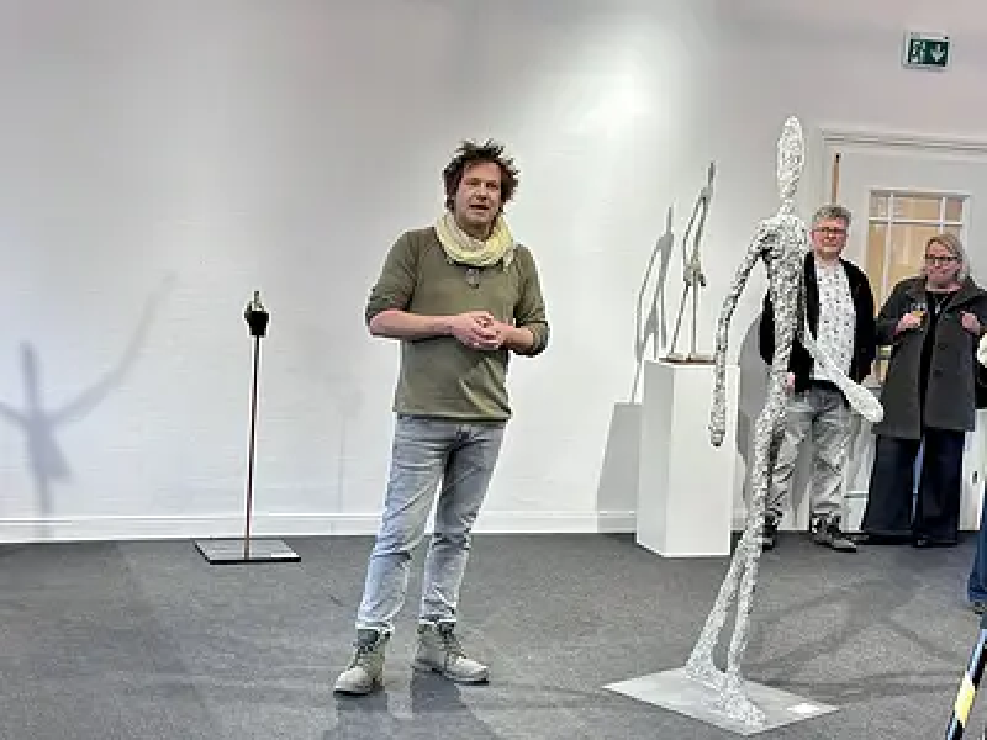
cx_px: 494
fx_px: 1369
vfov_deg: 30.3
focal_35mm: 48
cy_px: 370
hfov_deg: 39.7
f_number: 1.78
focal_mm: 6.86
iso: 50
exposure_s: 1/100
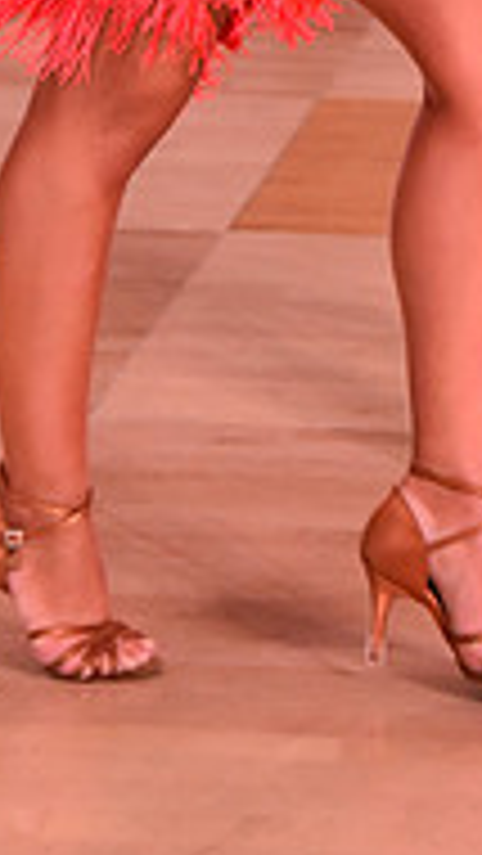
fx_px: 4222
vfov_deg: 11.1
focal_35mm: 186
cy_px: -405
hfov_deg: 6.5
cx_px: 484
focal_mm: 58
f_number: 5
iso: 2000
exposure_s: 1/500
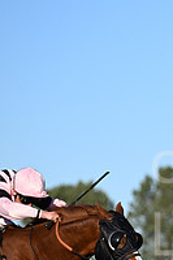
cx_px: 323
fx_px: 3148
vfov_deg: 4.7
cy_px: 246
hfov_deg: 3.1
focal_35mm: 436
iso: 400
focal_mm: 150
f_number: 4
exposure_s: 1/5000
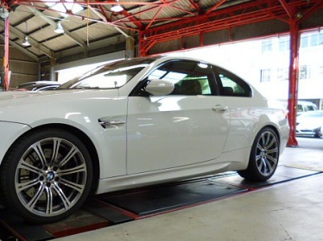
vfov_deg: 41.7
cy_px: 130
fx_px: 317
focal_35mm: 34
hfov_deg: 52.6
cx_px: 99
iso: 125
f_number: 2.5
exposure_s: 1/60
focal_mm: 4.3
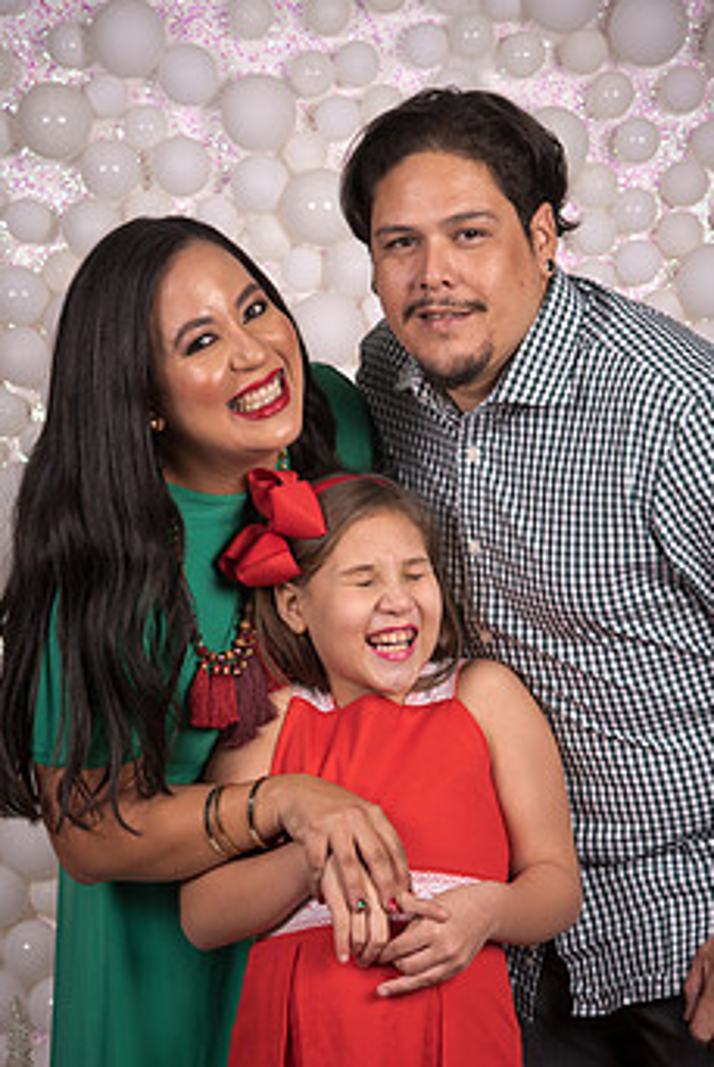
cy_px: 596
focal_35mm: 113
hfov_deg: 12.2
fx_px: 3351
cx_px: 341
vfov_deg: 18.1
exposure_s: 1/160
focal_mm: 86
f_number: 13
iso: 50
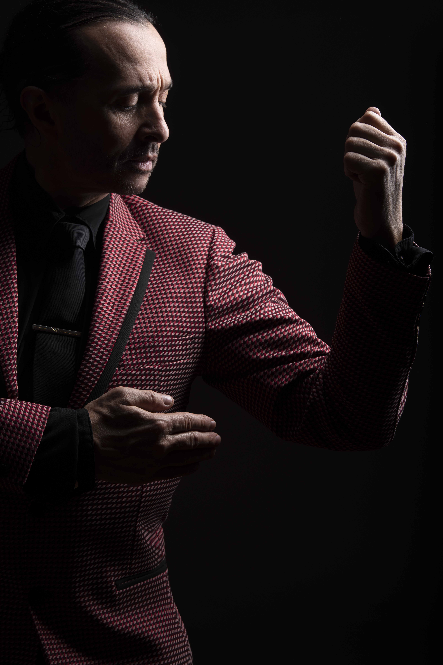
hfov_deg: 11.2
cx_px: 222
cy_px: 332
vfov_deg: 16.8
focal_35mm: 122
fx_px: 2252
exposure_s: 1/250
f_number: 8
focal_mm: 122
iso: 100
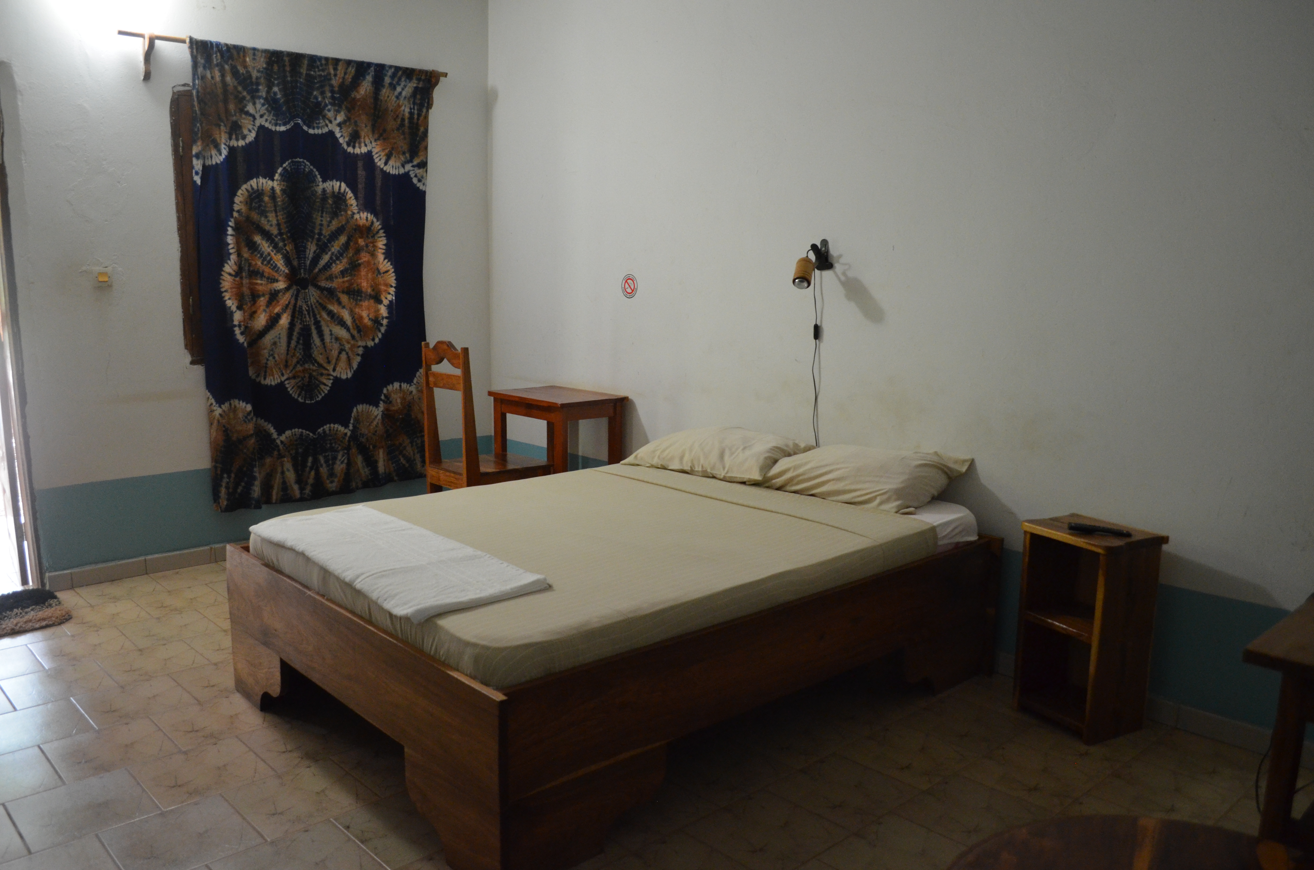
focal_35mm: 27
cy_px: 435
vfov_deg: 47.7
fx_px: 983
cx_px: 657
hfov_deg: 67.5
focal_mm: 18
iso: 2000
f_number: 3.5
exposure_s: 1/30
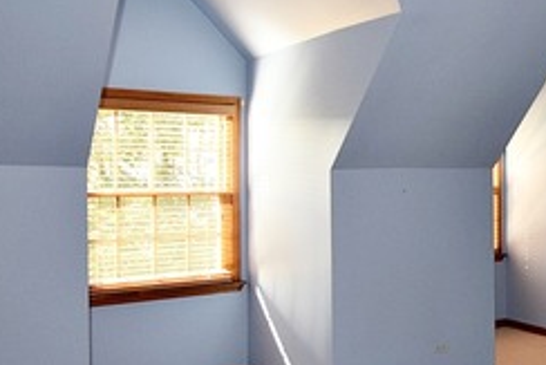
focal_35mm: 43
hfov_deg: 38.0
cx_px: 593
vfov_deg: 31.0
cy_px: 169
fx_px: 657
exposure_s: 1/125
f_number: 5.6
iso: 800
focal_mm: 11
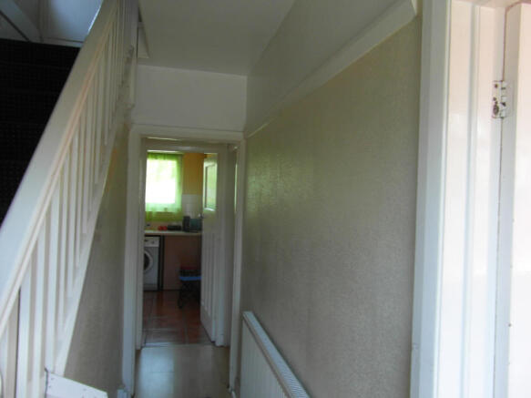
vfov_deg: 56.8
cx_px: 266
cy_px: 199
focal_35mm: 24
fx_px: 368
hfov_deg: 71.6
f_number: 3.2
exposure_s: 1/30
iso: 120
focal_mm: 4
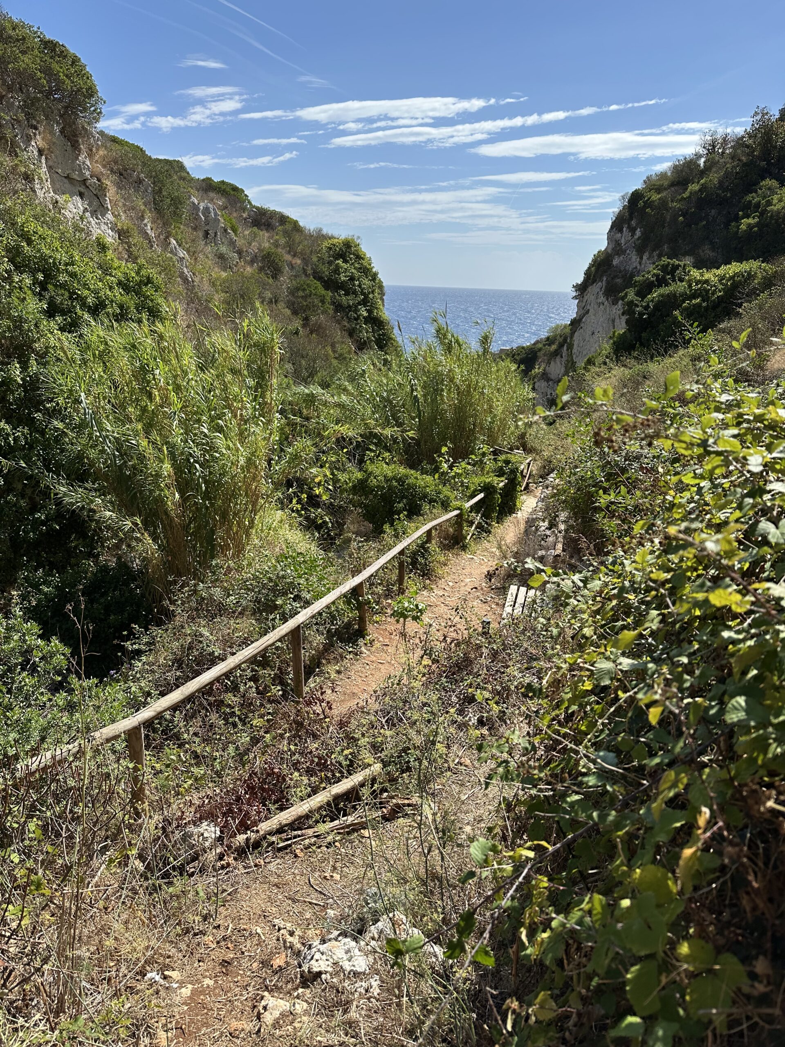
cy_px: 524
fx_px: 726
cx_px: 392
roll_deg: -4.4
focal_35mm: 24
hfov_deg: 56.8
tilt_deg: -17.5
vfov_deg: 71.6
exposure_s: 1/4184
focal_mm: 6.86
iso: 80
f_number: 1.78
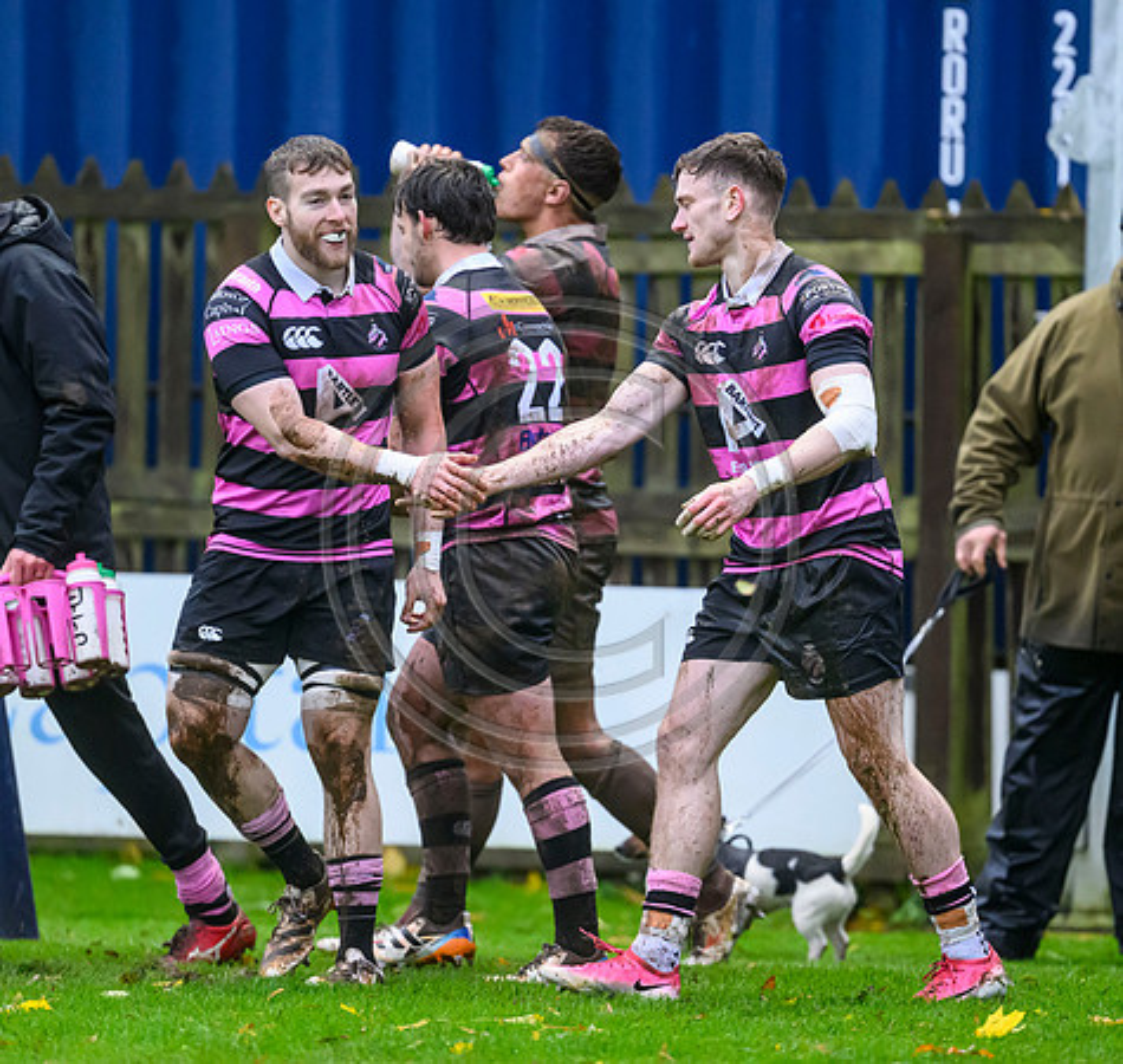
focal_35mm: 538
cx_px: 702
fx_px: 19248
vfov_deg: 3.2
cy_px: 490
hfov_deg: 3.3
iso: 6400
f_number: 3.2
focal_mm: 400
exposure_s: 1/1000
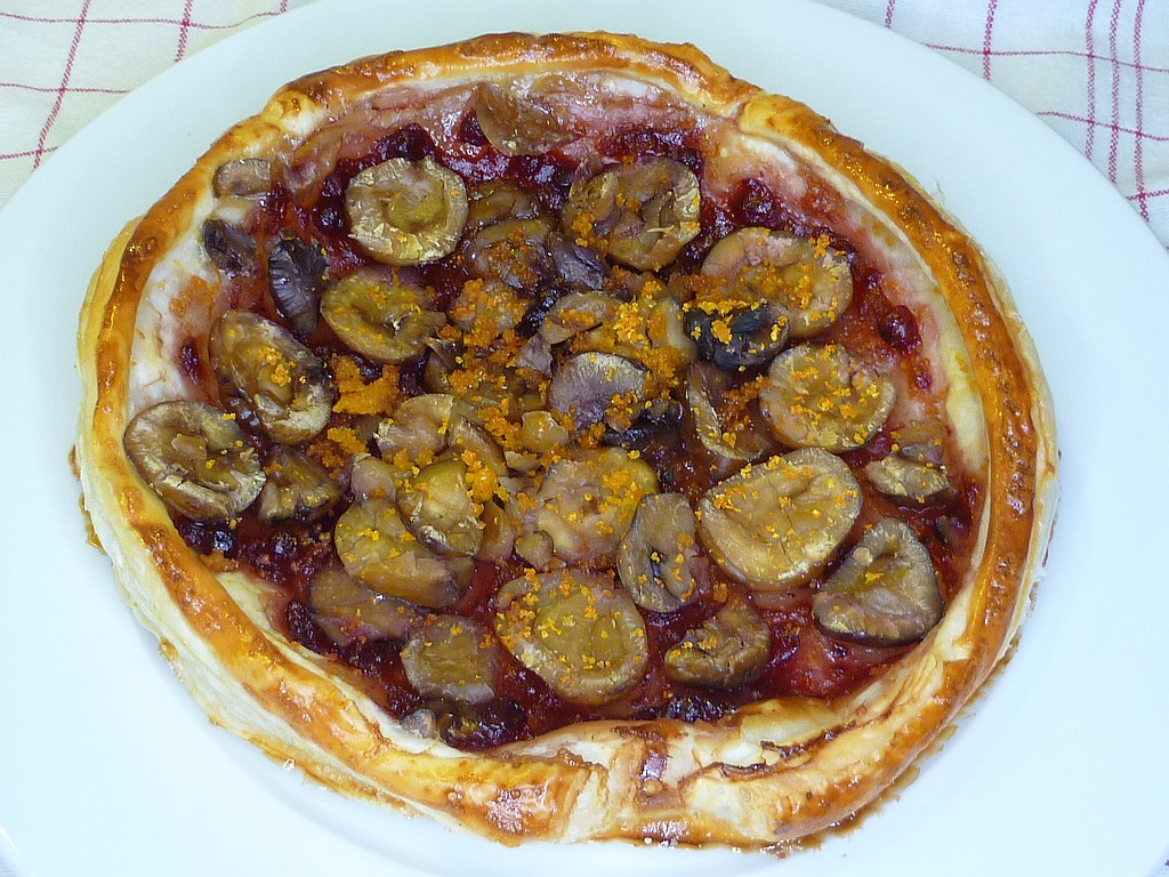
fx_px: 1824
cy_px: 438
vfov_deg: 27.0
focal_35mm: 54
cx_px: 584
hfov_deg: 35.5
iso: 125
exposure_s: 1/30
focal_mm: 5.5
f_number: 2.8
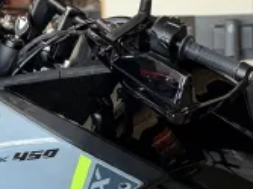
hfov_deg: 17.0
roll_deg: +0.2
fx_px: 840
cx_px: 212
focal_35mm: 115
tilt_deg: -10.1
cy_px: 178
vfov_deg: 12.7
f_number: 1.78
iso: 200
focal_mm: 6.76
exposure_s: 1/60
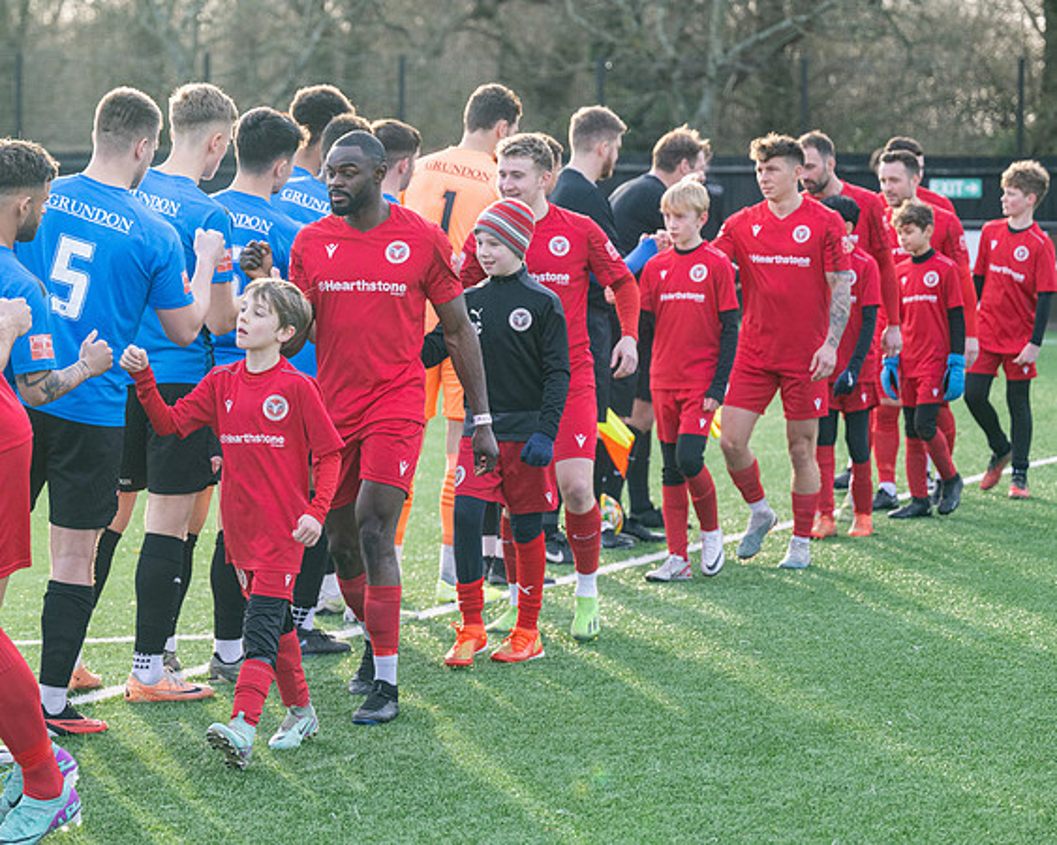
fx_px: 4052
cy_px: 423
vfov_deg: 11.9
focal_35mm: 130
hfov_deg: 14.9
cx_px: 422
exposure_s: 1/1250
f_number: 4
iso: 800
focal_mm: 115
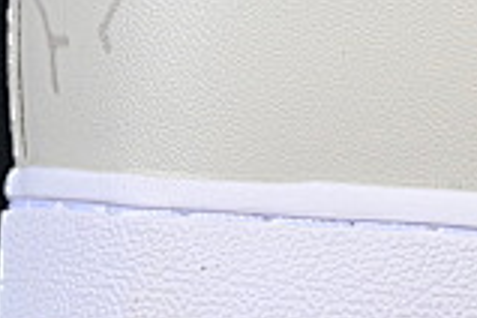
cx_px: 1137
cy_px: -147
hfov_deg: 4.0
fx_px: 6770
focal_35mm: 511
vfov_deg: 2.7
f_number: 8
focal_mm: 50
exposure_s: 1/80
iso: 160
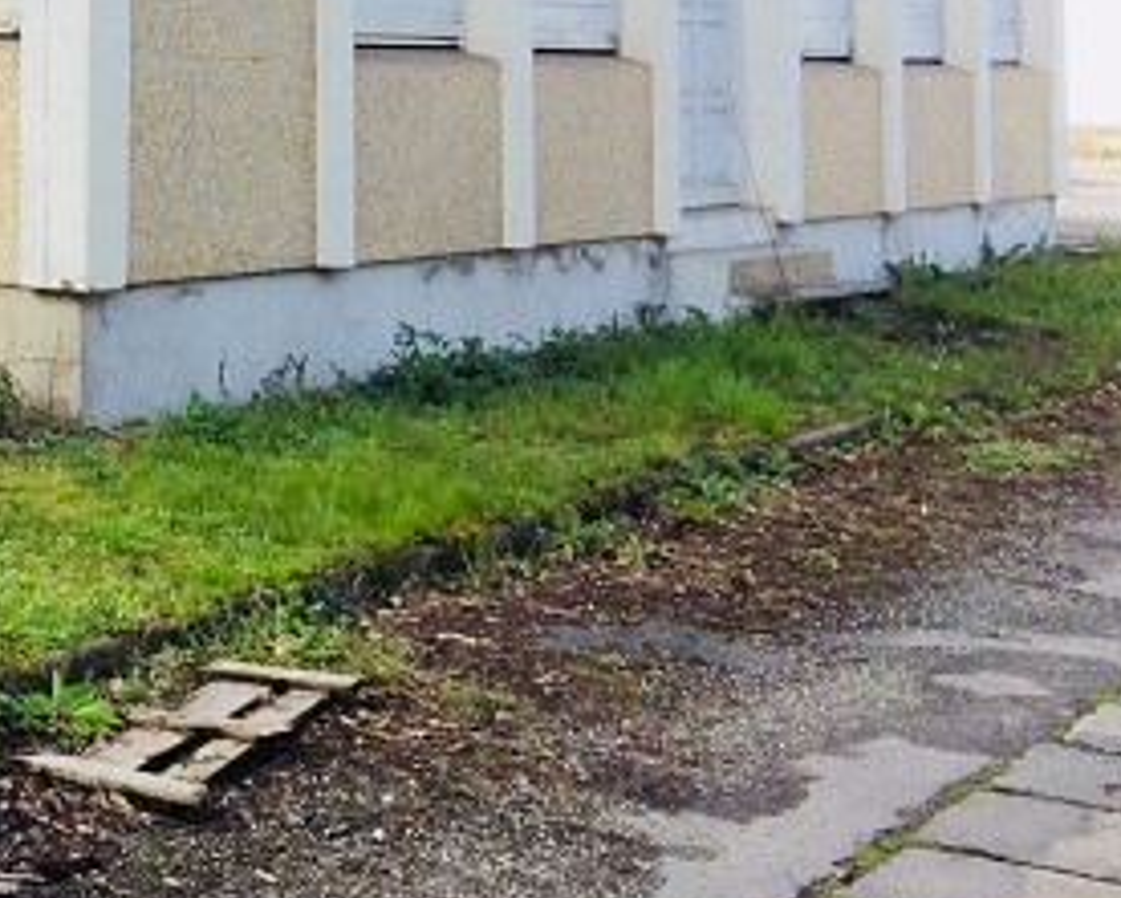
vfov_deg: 17.9
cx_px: -398
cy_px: -163
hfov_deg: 20.8
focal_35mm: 82
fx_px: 2721
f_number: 2.2
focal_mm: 4.15
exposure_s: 1/838
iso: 32
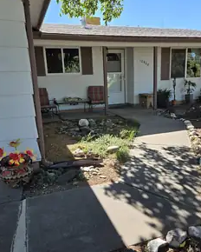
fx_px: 231
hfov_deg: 47.0
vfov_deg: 57.2
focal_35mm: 31
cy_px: 124
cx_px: 113
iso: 25
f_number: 1.8
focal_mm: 5.4
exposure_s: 1/1038
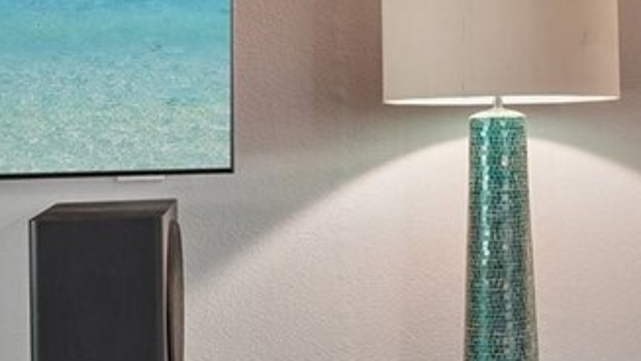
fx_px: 1479
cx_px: 1285
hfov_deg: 17.5
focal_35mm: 87
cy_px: 101
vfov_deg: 13.9
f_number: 8
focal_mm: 16
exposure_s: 1/4
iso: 400
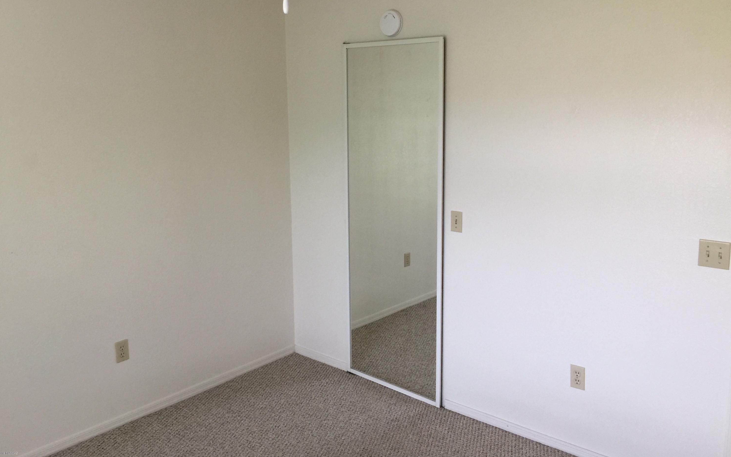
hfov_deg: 61.2
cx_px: 363
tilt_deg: -8.3
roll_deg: +0.1
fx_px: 618
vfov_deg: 40.5
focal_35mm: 31
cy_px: 194
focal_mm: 4.15
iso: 40
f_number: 2.2
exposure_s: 1/30
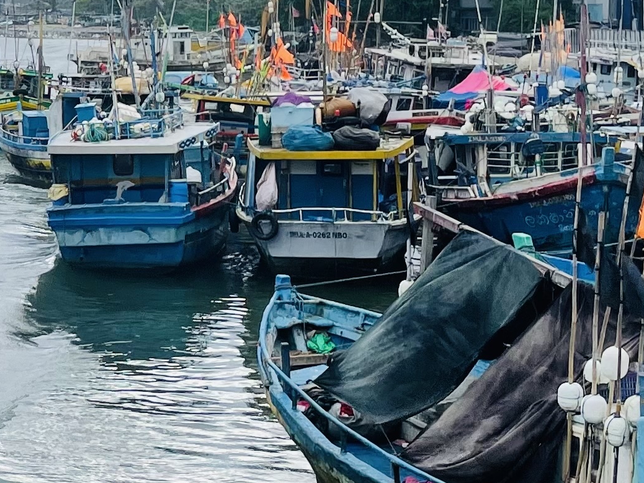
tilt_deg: -1.7
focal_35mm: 101
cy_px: 108
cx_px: -222
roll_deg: -0.3
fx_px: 1879
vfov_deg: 14.6
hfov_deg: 18.0
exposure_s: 1/2564
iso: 32
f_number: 1.6
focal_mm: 4.2
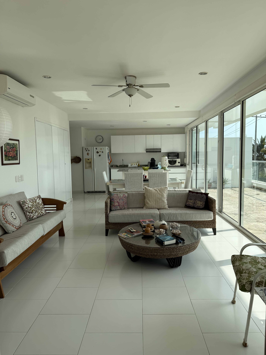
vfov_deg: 71.6
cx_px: 133
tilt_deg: -4.6
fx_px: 246
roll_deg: +1.0
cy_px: 178
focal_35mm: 24
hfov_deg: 56.8
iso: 80
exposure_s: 1/3021
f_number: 1.78
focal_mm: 6.76
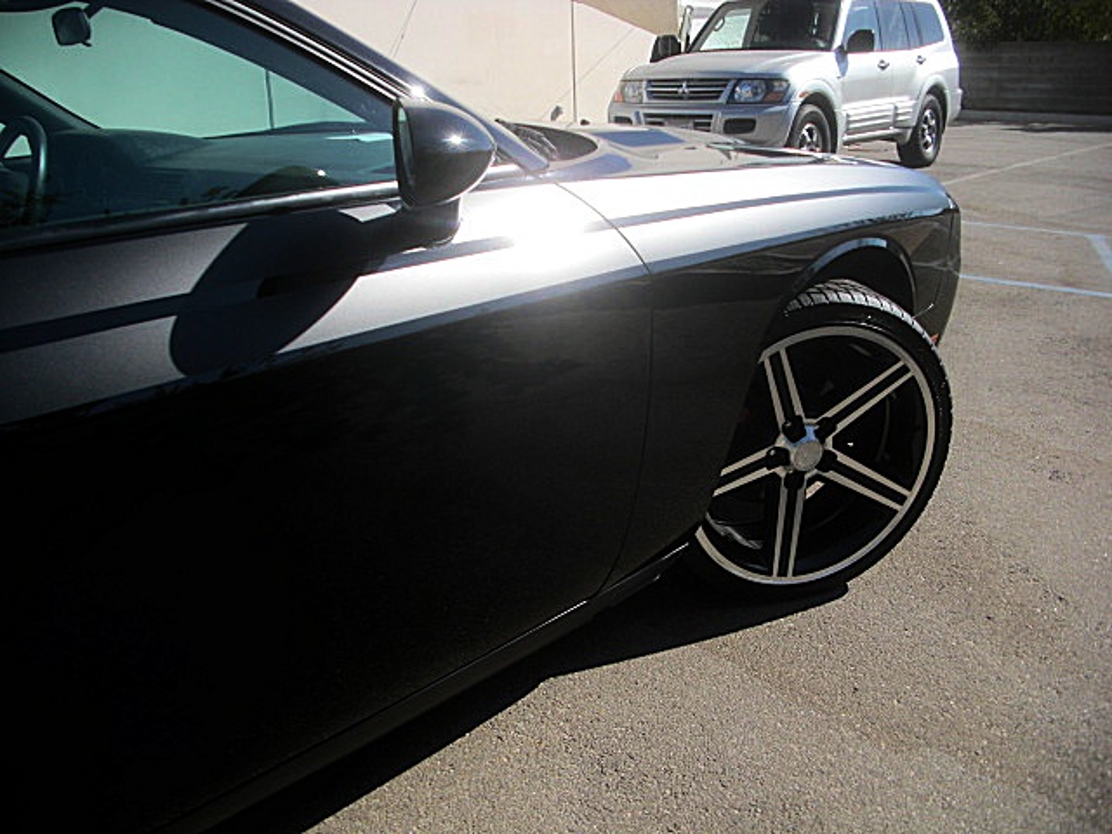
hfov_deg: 51.4
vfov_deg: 39.7
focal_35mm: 36
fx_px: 1156
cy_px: 417
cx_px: 556
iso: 50
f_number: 2.8
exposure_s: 1/800
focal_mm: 6.3
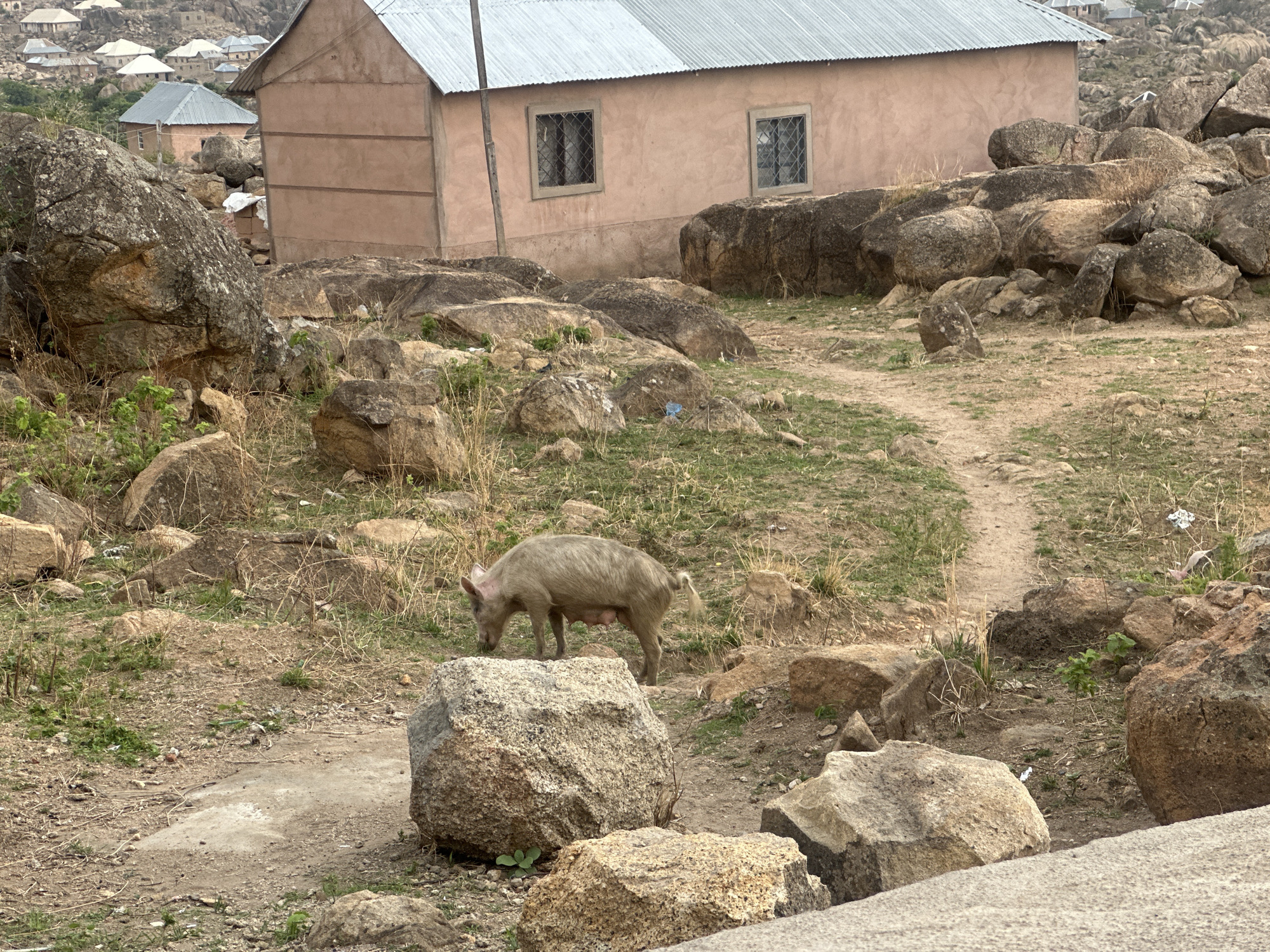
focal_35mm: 77
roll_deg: +3.5
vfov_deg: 19.1
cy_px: 476
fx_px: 2825
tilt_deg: -10.9
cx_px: 635
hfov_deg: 25.3
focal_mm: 9
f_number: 2.8
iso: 50
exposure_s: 1/99
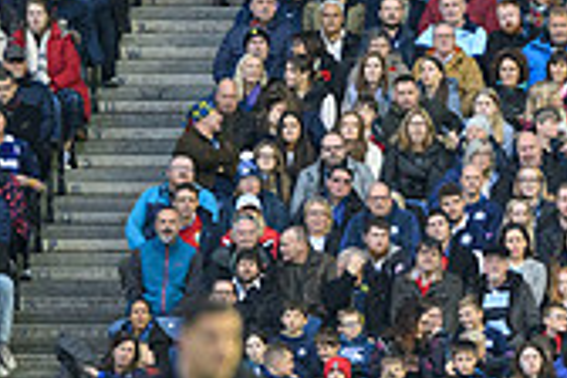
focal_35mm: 1405
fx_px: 22127
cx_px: 932
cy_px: 170
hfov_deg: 1.5
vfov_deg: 1.0
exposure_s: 1/1250
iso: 5000
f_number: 3.5
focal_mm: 400
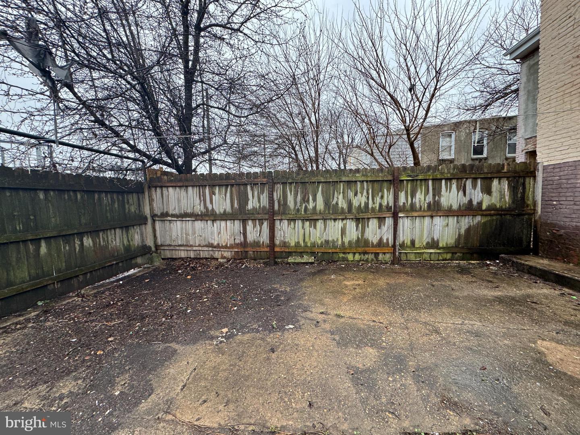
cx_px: 290
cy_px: 218
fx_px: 235
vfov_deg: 85.7
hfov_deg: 102.1
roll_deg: +3.8
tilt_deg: -4.9
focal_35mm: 14
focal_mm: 2.22
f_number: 2.2
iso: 50
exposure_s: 1/99
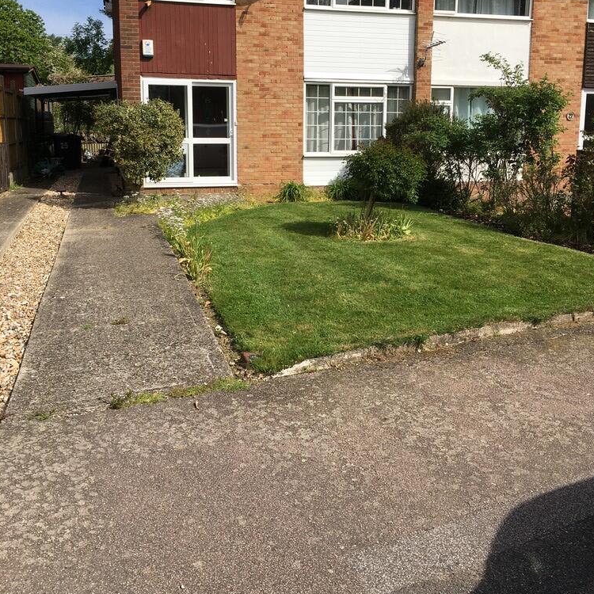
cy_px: 223
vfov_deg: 46.8
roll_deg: -0.2
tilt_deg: -9.8
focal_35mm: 35
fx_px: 679
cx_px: 301
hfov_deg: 47.2
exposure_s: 1/2198
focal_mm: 4.15
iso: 25
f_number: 2.2
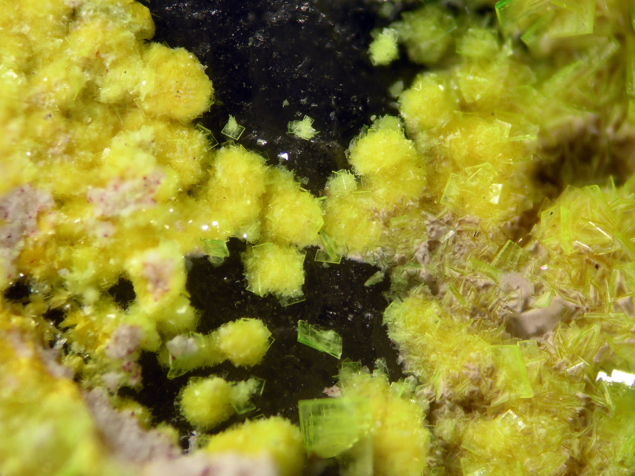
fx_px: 954
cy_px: 238
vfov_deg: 28.0
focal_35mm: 52
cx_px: 318
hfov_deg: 36.8
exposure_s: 1/4
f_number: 3.7
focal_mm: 13.2
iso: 100
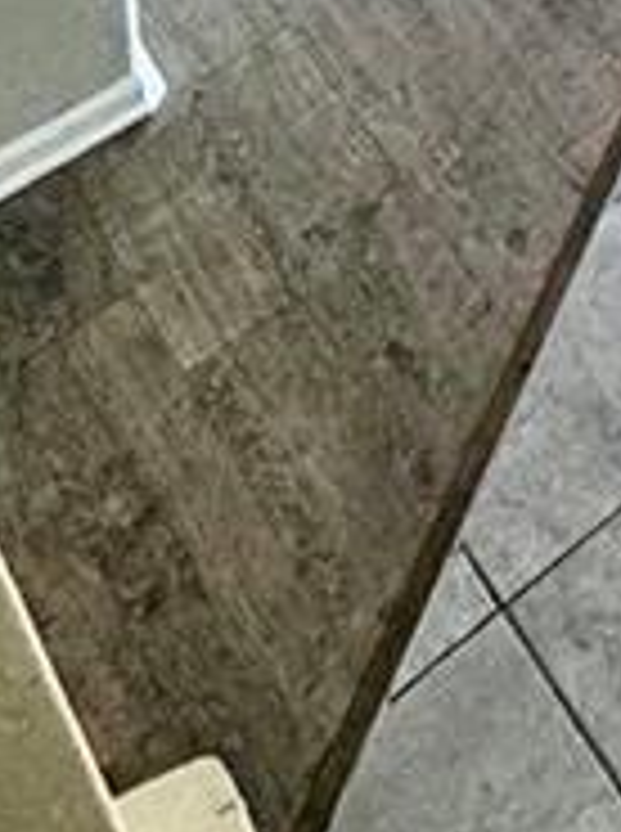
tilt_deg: -4.8
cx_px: 1724
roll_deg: -0.2
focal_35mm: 91
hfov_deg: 11.5
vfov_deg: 11.7
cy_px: -1637
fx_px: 2184
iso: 100
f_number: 2.2
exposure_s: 1/120
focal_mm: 2.22
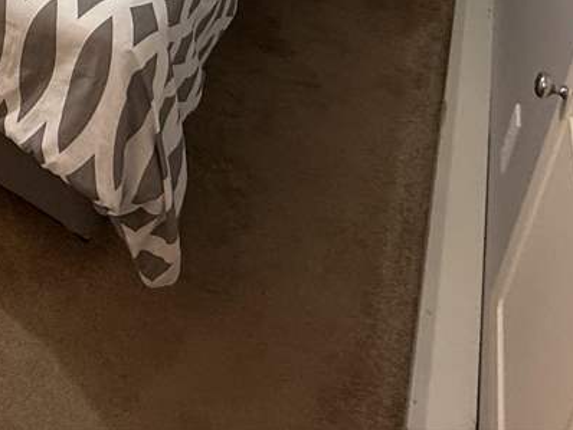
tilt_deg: -19.0
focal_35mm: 45
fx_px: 745
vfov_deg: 23.6
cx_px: -170
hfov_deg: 32.1
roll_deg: +2.9
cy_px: -257
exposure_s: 1/60
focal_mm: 2.22
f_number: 2.2
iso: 200
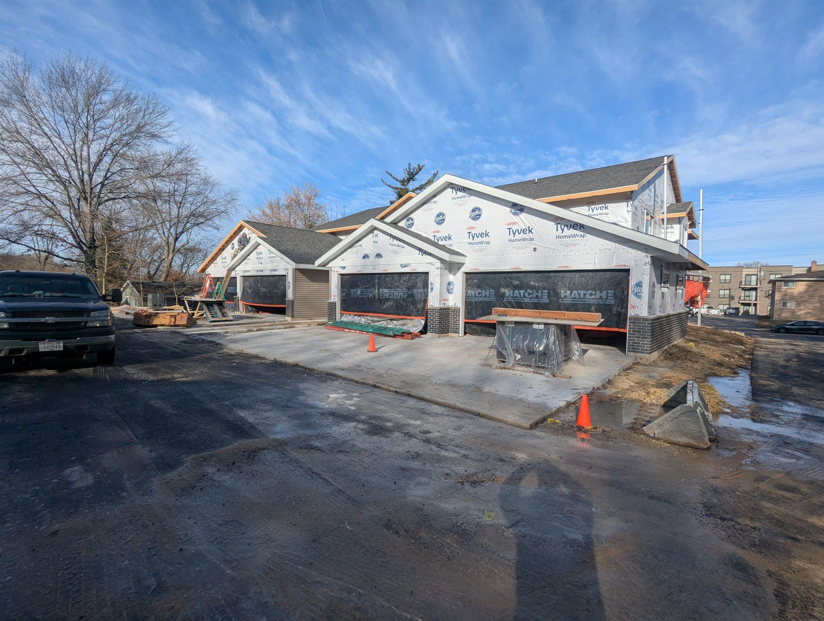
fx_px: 381
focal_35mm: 16
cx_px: 412
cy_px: 310
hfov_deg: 94.4
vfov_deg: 78.2
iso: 52
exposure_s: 1/2571
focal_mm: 2.35
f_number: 2.2
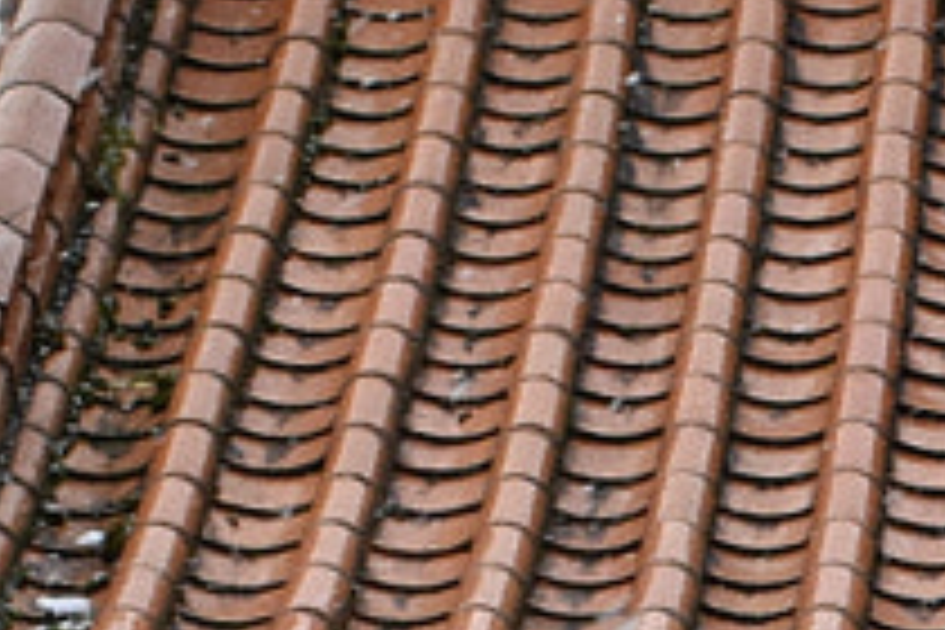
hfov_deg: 7.7
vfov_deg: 5.2
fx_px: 6898
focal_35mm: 263
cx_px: 1431
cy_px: 945
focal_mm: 23
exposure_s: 1/200
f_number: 7.1
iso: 800
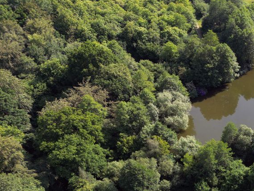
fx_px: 345
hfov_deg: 36.7
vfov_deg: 29.9
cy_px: 162
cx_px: 248
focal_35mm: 47
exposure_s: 1/800
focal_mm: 6.72
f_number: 1.7
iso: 100
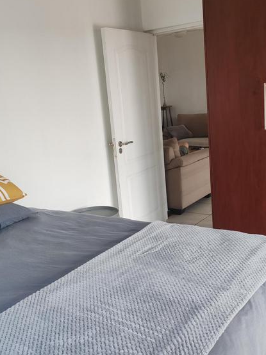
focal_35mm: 39
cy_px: 178
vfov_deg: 47.9
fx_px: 400
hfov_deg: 36.8
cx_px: 137
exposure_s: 1/100
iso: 320
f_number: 1.9
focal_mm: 6.12
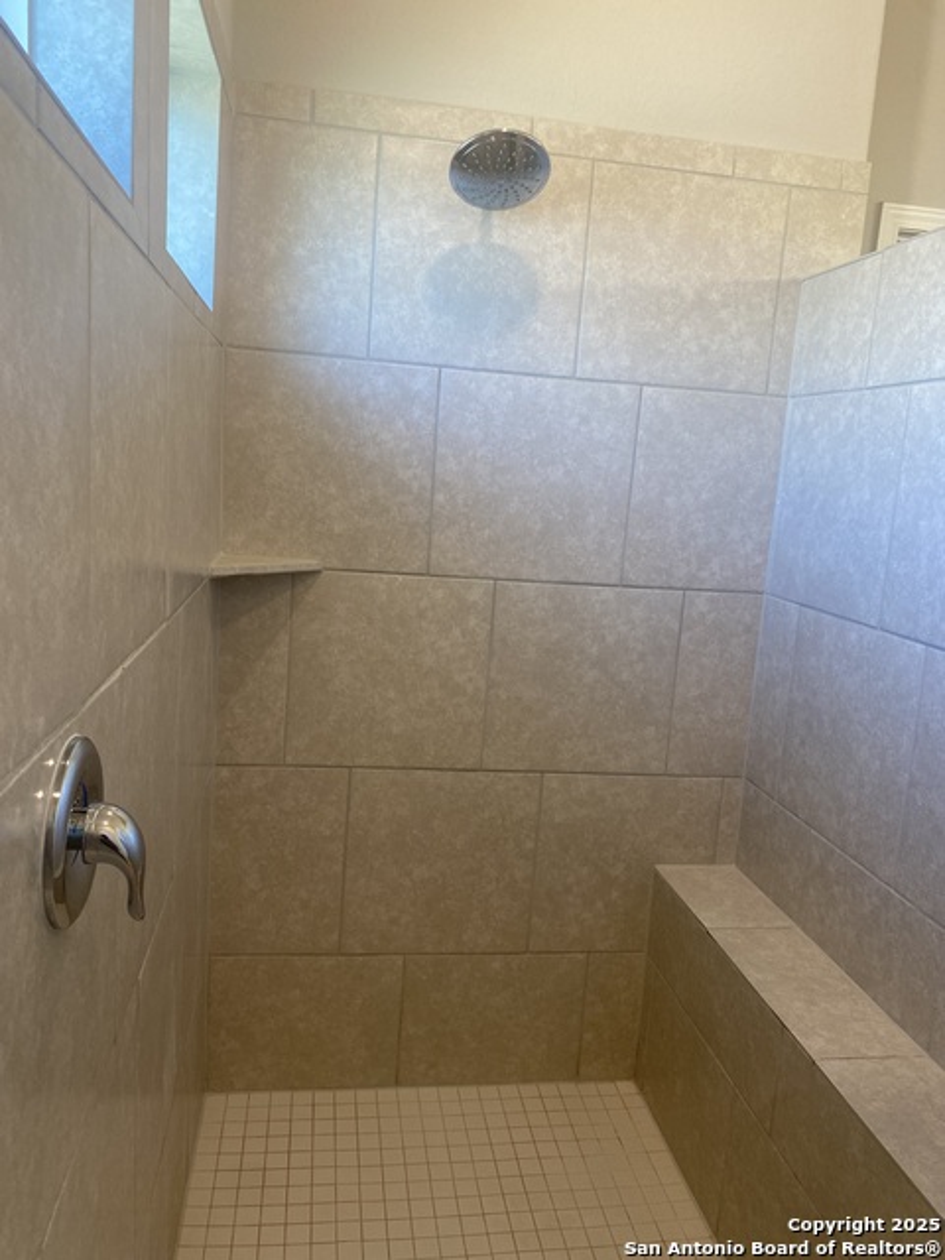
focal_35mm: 26
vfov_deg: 67.3
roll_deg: -3.5
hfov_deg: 53.1
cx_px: 472
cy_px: 630
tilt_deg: -10.1
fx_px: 946
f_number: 1.8
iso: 64
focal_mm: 4.25
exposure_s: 1/60
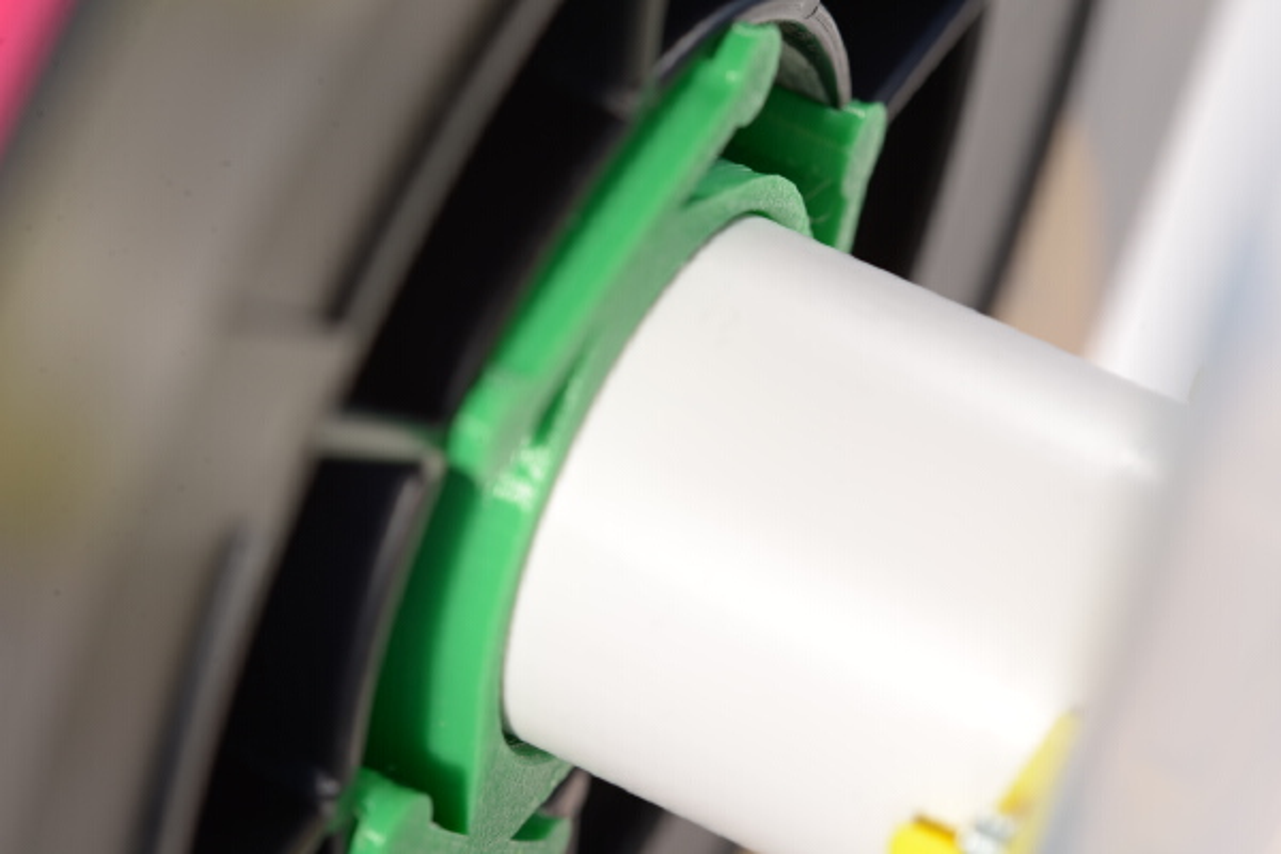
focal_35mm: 105
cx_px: 640
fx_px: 3736
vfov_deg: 13.0
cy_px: 427
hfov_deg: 19.5
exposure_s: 1/13
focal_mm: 105
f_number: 13
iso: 100
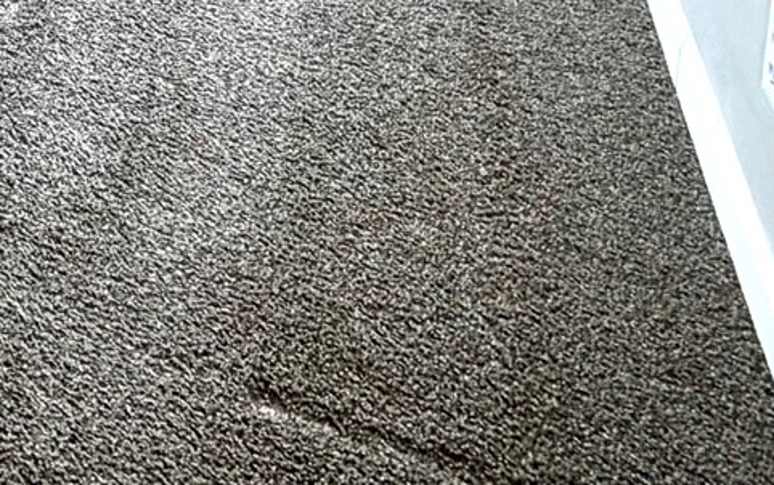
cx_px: -249
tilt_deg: -8.5
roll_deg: +1.6
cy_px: -697
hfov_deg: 27.0
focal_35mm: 63
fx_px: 1330
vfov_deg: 14.0
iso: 125
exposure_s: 1/121
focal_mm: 2.22
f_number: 2.2
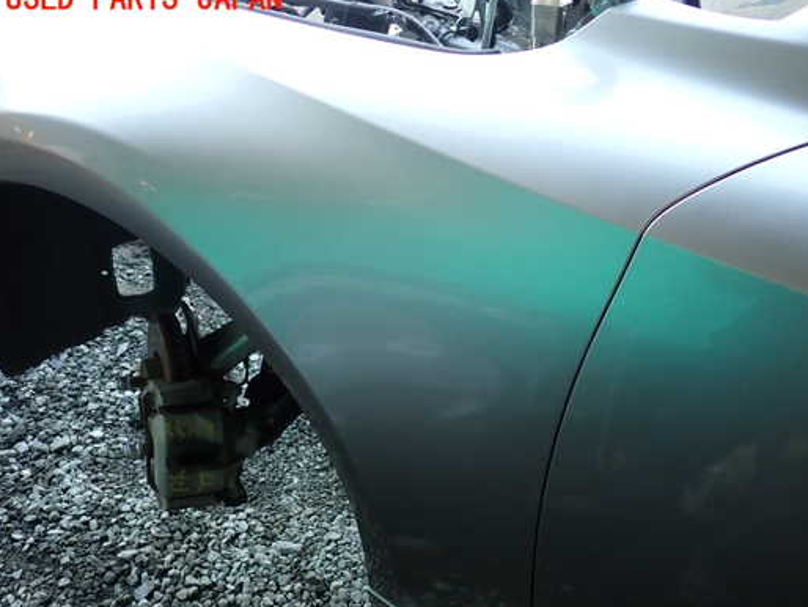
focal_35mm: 35
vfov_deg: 40.7
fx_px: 817
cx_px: 468
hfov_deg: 52.4
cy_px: 333
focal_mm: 5.4
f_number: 2.3
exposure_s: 1/80
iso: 200
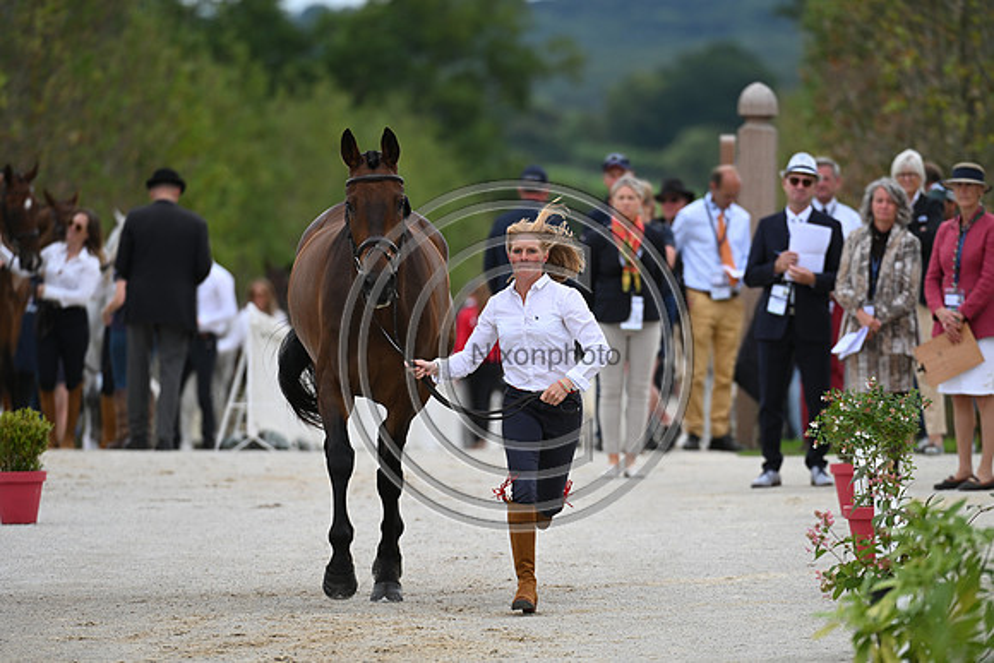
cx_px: 497
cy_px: 332
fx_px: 11047
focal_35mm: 400
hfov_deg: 5.2
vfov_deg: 3.4
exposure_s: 1/1600
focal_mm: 400
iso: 500
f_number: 5.6
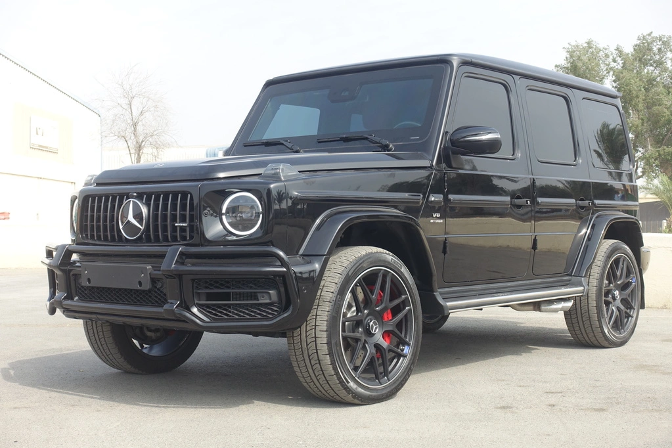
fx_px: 1027
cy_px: 224
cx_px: 336
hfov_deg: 36.2
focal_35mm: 55
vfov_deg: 24.6
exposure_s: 1/500
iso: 125
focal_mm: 20.05
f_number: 4
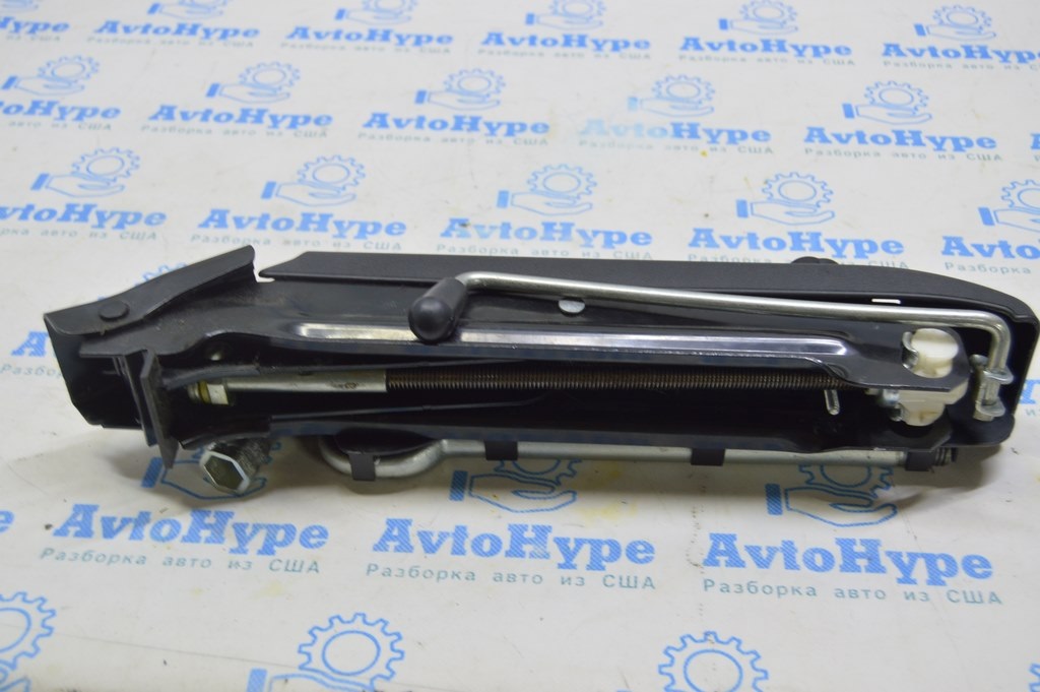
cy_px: 346
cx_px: 520
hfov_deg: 46.4
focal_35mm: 42
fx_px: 1212
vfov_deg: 31.8
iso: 400
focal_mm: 28
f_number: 5.6
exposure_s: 1/20
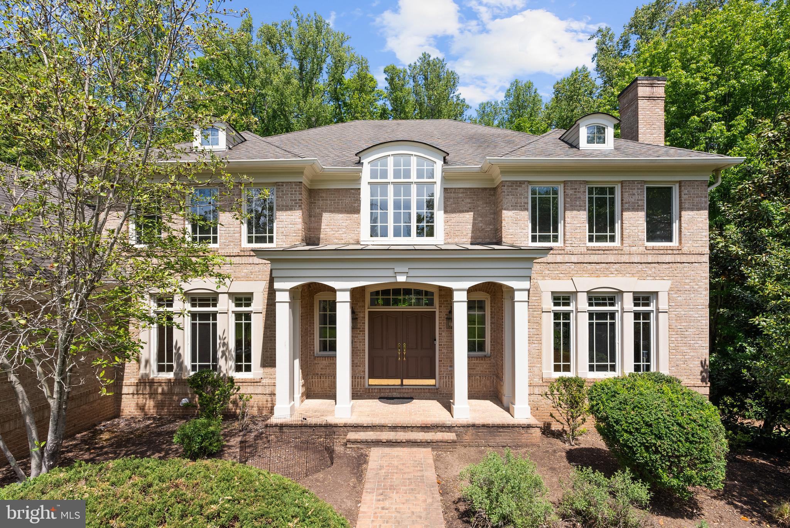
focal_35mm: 16
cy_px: 264
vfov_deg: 73.8
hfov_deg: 96.7
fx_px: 351
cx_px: 395
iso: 200
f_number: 8
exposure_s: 1/400
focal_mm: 16
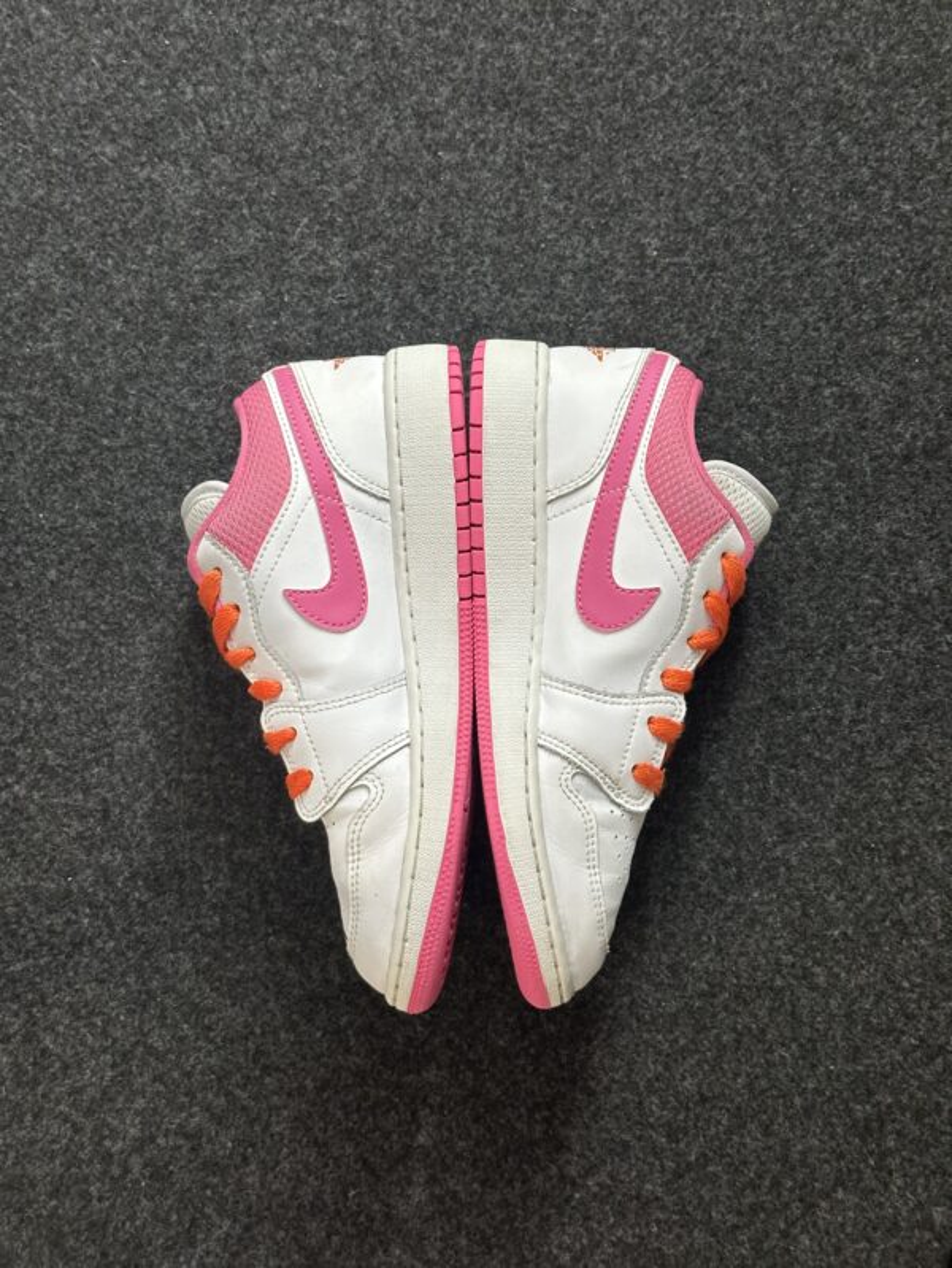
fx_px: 1759
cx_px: 476
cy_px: 634
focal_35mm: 48
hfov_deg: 30.3
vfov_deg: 39.6
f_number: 1.78
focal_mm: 6.86
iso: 200
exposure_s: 1/36
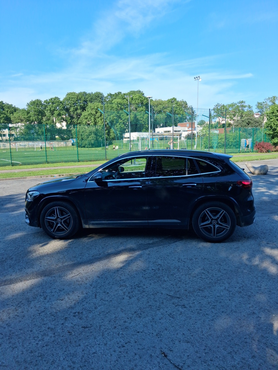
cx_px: 139
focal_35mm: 27
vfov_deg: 65.3
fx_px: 289
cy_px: 185
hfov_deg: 51.4
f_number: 1.8
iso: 25
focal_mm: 4
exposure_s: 1/380
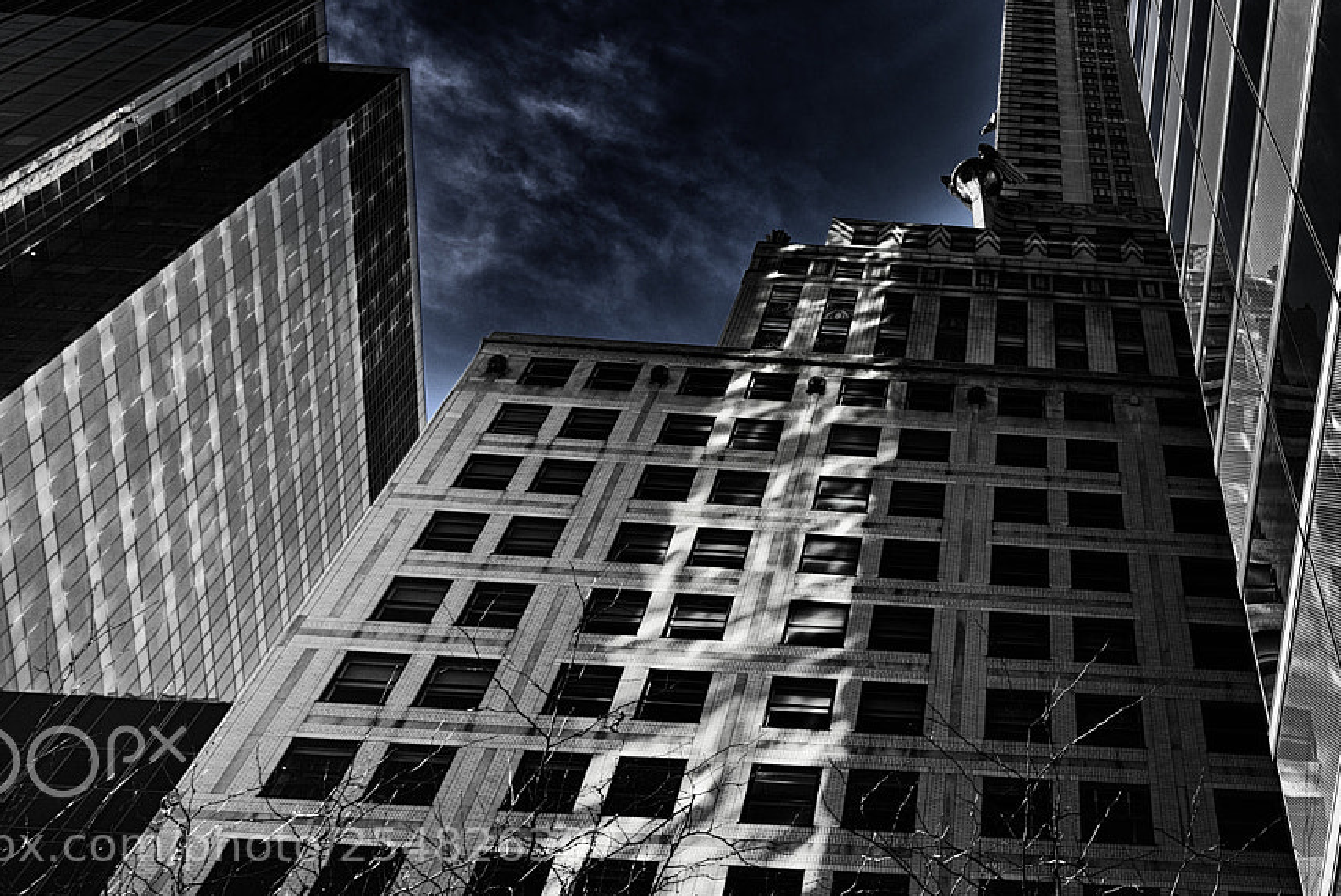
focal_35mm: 45
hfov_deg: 41.9
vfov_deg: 29.0
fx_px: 1677
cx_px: 1053
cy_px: 128
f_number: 4
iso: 64
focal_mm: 24
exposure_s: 1/500
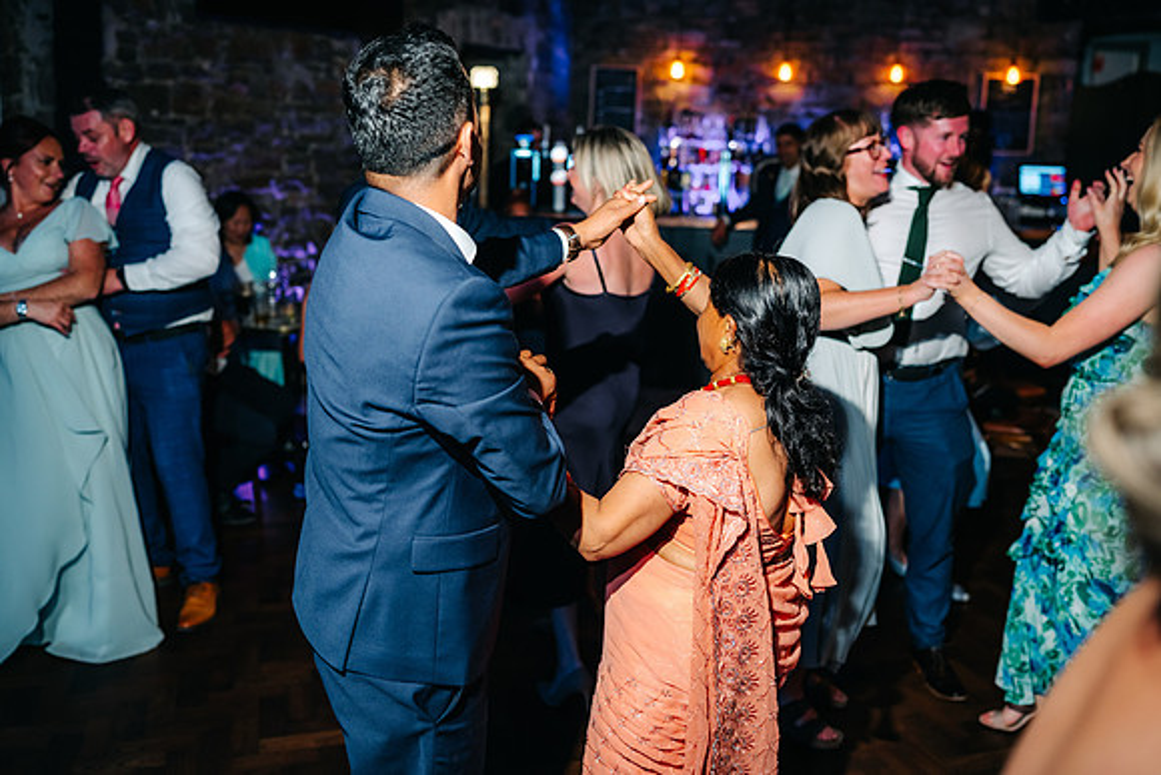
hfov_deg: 54.4
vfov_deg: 37.9
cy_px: 388
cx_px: 580
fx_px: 1129
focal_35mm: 35
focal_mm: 35
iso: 400
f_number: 2.2
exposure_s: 1/200
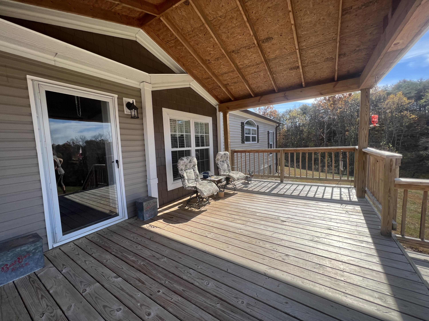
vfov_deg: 89.9
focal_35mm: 13
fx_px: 161
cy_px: 160
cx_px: 214
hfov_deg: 106.2
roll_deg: +2.6
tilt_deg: -5.4
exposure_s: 1/809
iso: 32
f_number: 1.8
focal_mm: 1.57
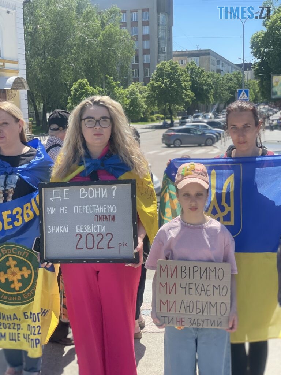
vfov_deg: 36.8
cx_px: 140
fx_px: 563
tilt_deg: -6.1
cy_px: 188
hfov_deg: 28.0
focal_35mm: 52
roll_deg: +1.7
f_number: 2
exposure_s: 1/1229
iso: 32
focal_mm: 6
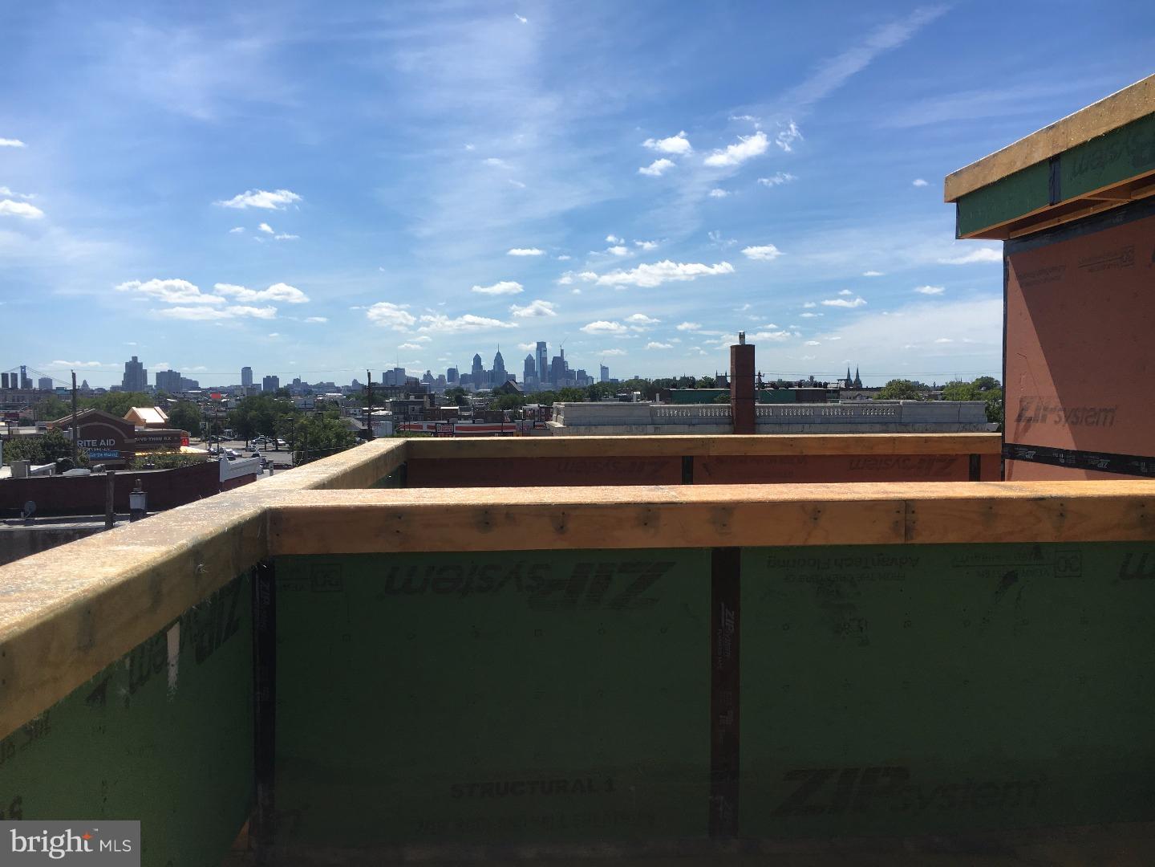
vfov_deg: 48.2
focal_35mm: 29
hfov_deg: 61.7
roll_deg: +0.7
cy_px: 434
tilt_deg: -1.2
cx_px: 578
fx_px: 968
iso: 25
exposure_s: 1/2024
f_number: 2.2
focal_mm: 4.15
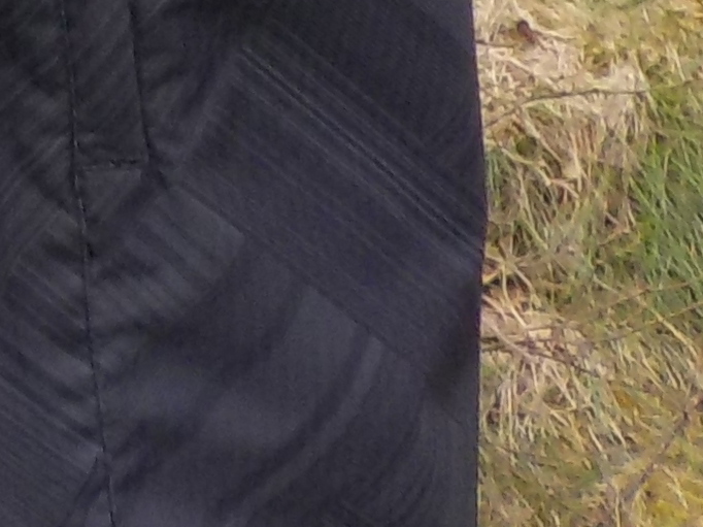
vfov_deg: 7.3
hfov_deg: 9.8
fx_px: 3715
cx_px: -849
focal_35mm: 183
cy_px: -1017
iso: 125
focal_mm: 4.1
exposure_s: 1/250
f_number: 3.3
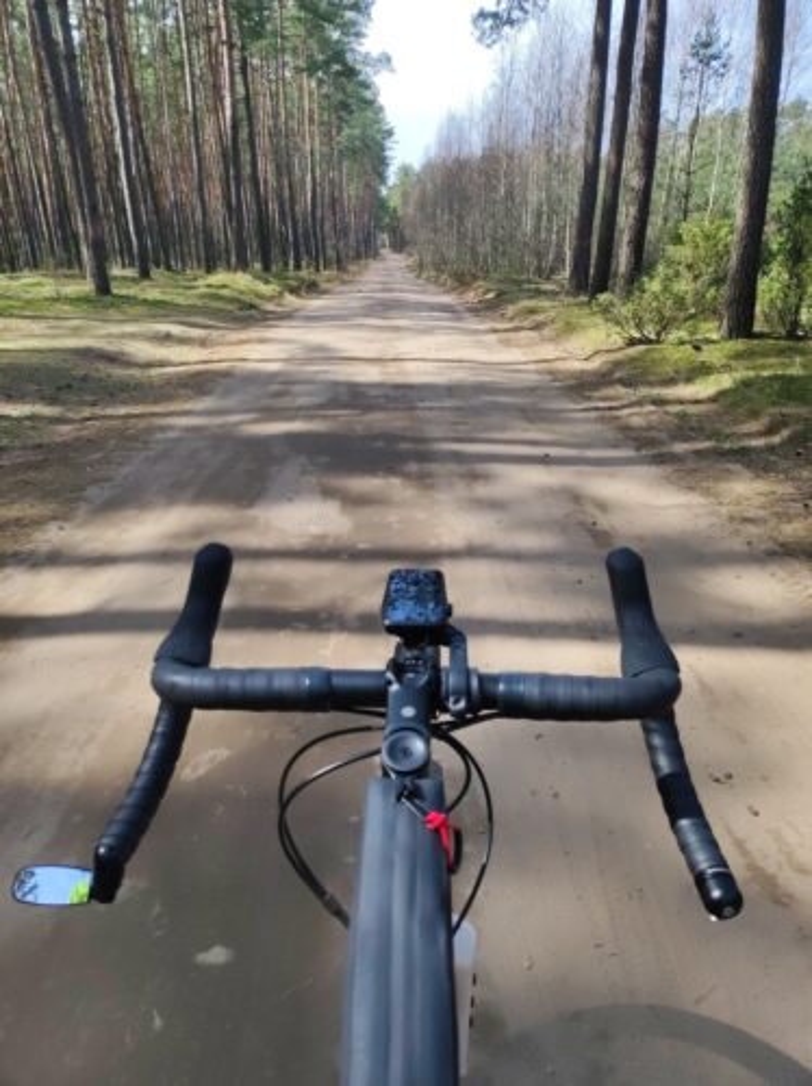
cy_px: 543
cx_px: 406
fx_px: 783
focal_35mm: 25
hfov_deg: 54.8
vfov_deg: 69.4
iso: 50
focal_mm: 4.7
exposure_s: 1/353
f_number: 1.79
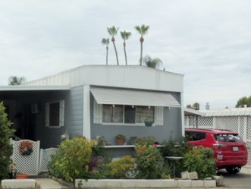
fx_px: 406
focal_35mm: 56
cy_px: 124
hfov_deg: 34.3
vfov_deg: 26.0
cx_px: 134
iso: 80
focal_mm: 5.2
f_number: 8.6
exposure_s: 1/125
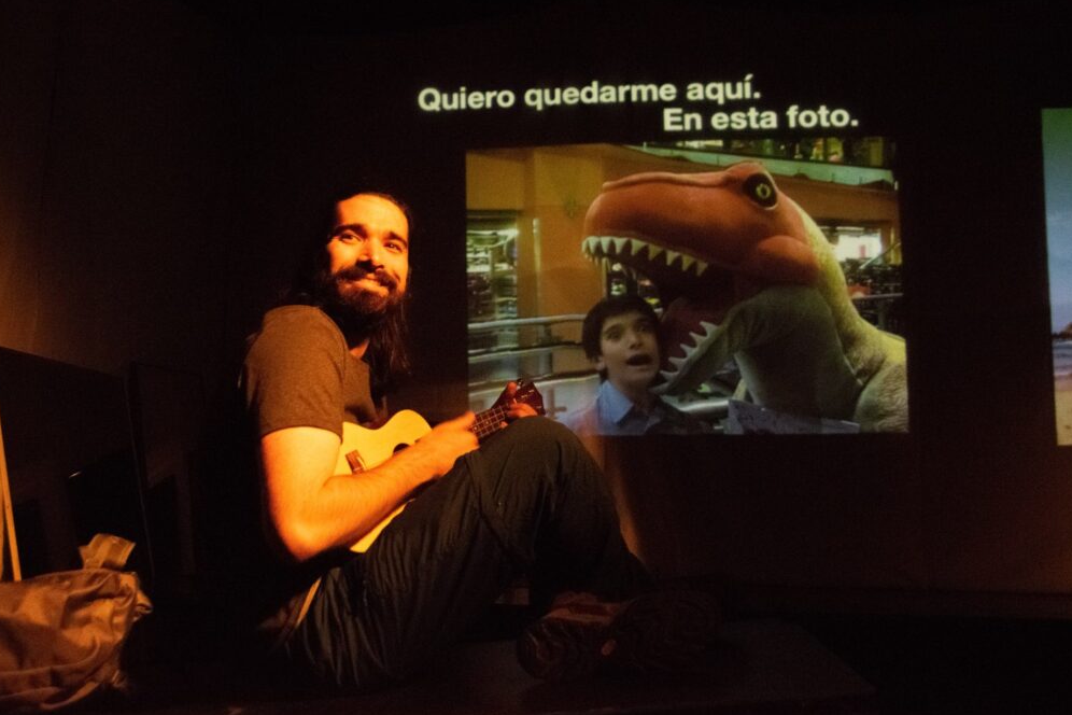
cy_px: 362
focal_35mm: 37
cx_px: 534
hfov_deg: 51.9
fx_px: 1102
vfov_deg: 35.9
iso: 8000
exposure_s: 1/160
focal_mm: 24
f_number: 3.8
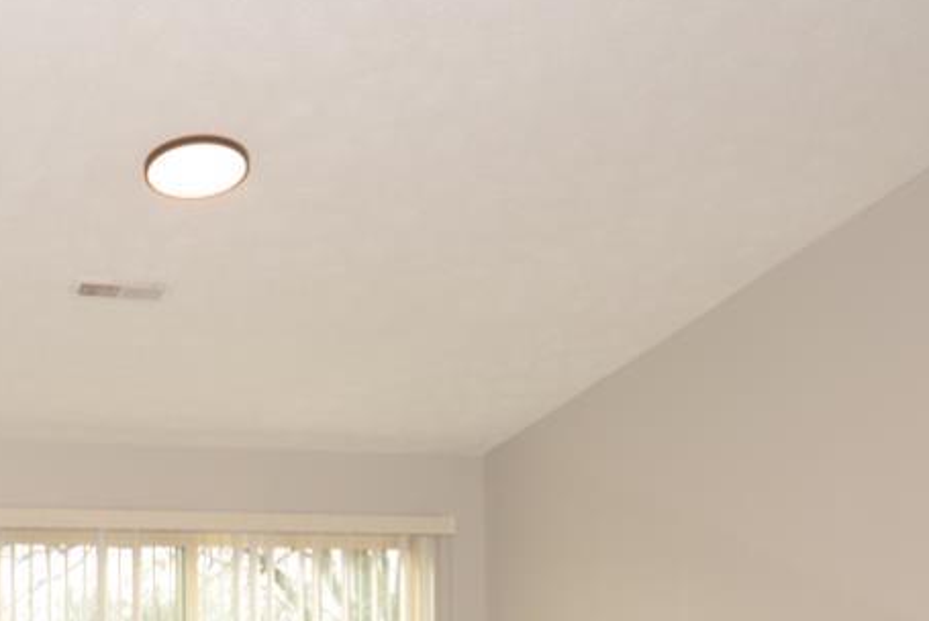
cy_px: 648
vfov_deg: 23.1
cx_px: 145
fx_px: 1446
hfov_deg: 34.2
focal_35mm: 56
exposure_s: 1/60
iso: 100
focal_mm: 17
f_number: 4
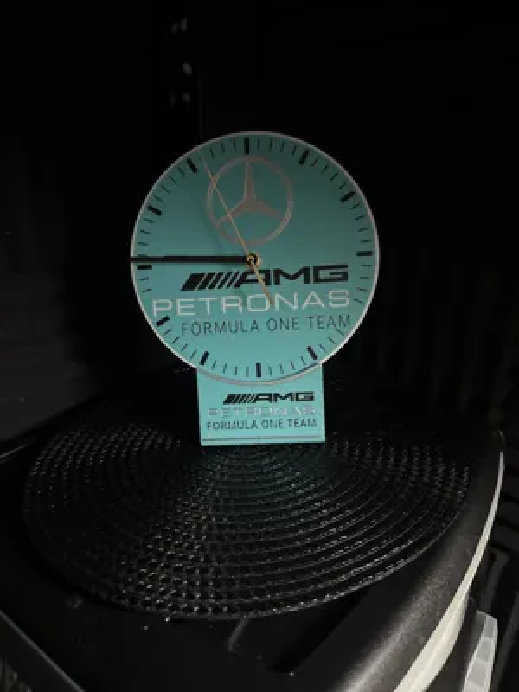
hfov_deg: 56.8
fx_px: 480
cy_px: 346
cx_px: 260
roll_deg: -2.4
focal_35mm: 24
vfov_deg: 71.6
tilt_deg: -22.6
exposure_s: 1/30
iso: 1600
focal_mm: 6.76
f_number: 1.78
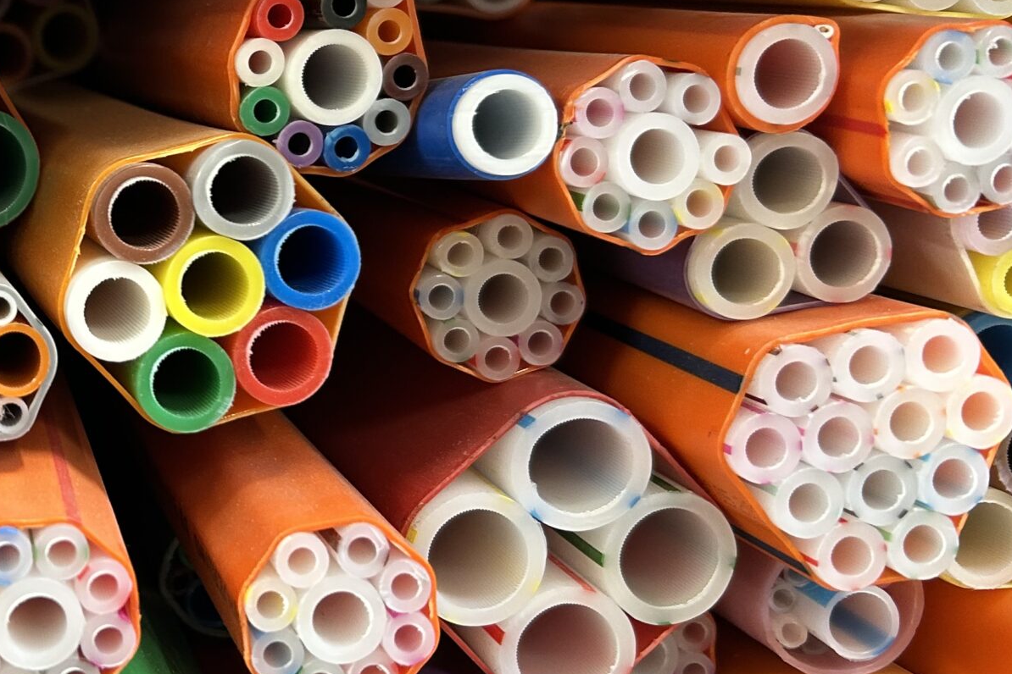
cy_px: 198
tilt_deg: -10.1
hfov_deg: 31.5
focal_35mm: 58
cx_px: -37
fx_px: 1630
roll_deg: -0.9
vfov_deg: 23.2
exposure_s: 1/50
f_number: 1.5
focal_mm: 5.7
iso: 125
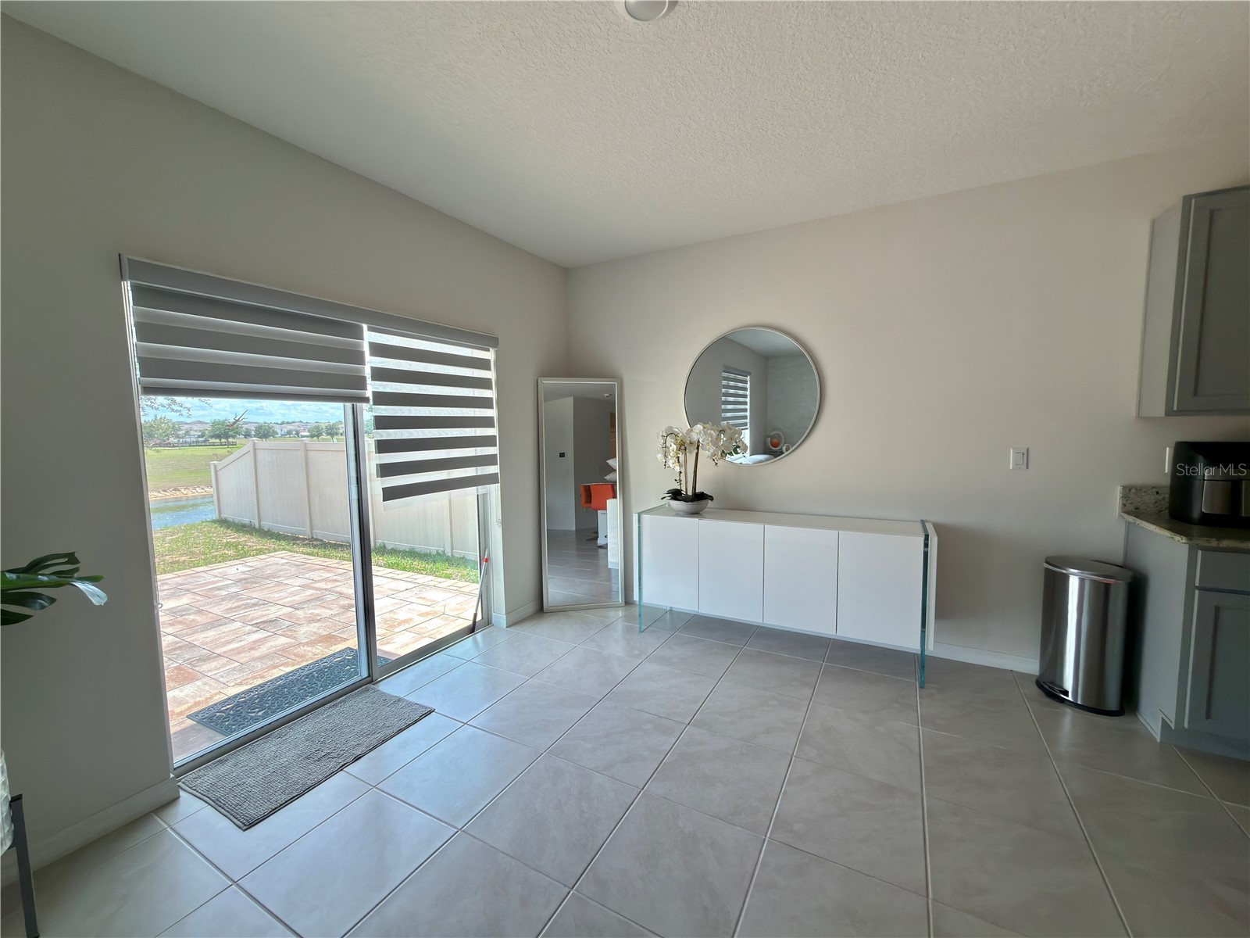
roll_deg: +1.1
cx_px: 625
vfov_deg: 85.7
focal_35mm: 14
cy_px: 469
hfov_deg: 102.1
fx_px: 506
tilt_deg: -5.1
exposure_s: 1/149
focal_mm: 2.22
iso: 50
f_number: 2.2
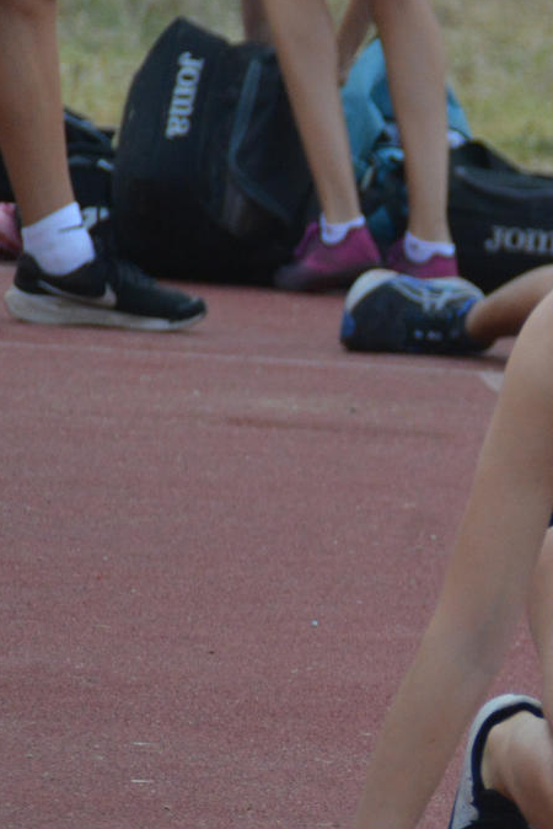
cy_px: 506
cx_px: 674
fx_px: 20968
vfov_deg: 2.3
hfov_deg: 1.5
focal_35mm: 911
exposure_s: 1/500
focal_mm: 200
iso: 1100
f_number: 6.3
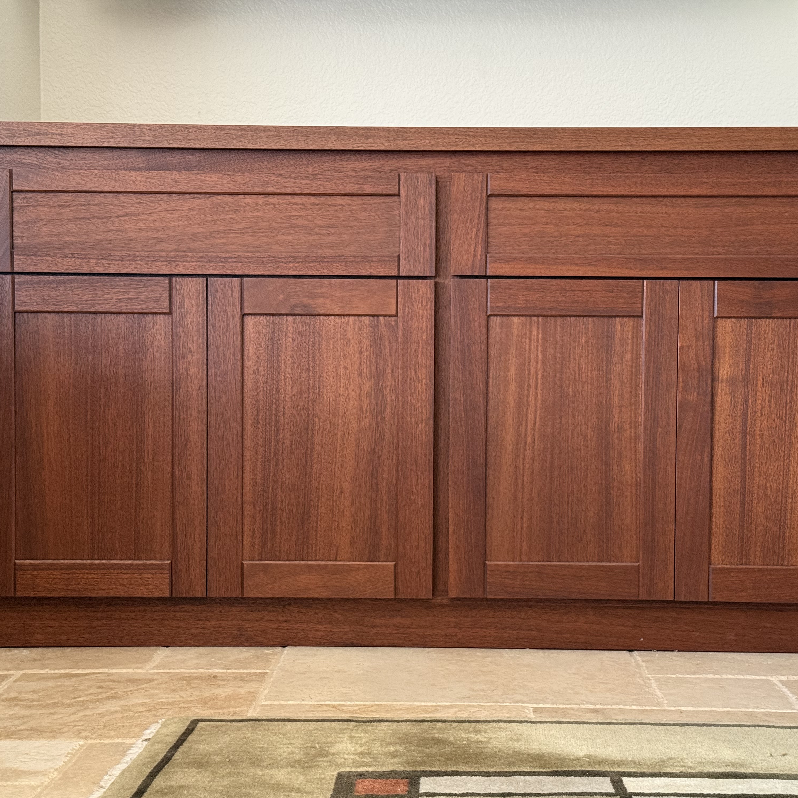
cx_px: 439
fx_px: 1487
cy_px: 401
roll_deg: -0.5
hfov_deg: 30.0
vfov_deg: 30.0
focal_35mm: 57
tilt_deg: -2.2
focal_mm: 6.76
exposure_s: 1/40
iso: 320
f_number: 1.78
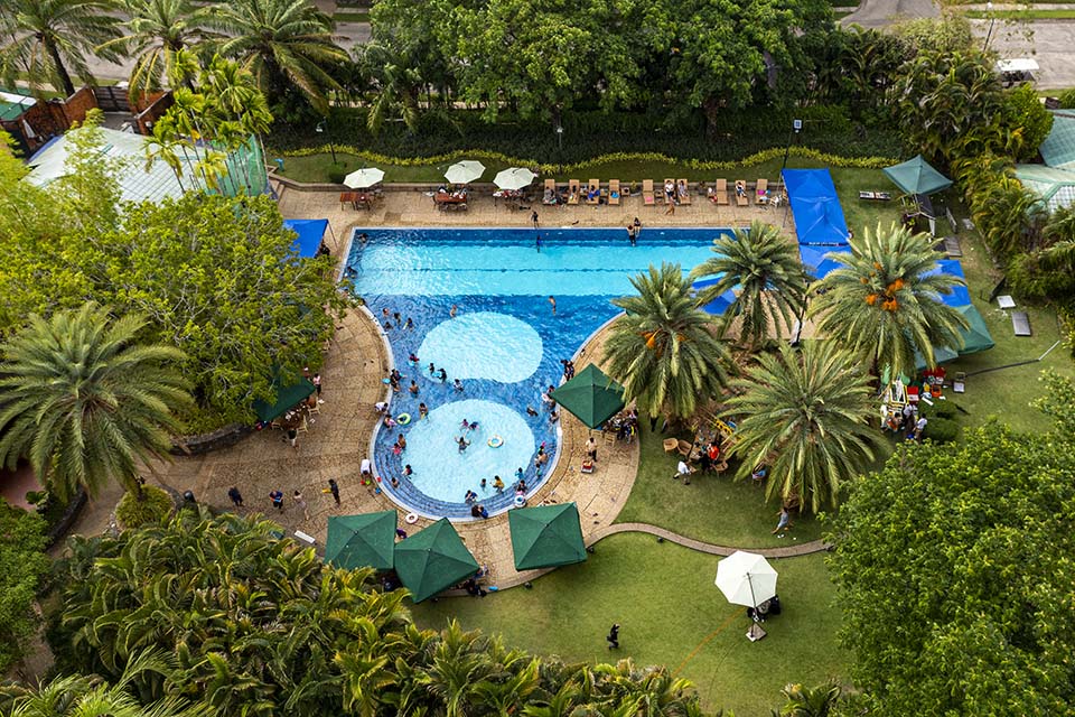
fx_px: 836
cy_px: 358
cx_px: 538
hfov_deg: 65.5
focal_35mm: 28
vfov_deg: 46.4
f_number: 4.5
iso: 100
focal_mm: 10.26
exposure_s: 1/240
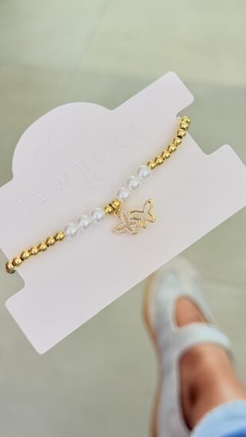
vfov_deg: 39.2
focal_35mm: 53
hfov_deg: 22.6
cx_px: 122
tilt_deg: -47.9
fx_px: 614
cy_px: 216
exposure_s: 1/60
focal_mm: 6.76
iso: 80
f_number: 1.78
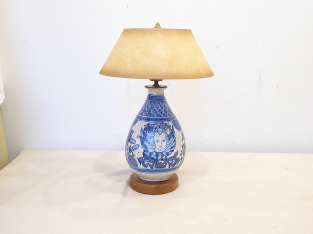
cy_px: 117
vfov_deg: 36.8
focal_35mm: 39
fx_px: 353
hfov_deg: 47.9
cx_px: 156
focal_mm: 6.7
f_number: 3.7
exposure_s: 1/13
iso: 400
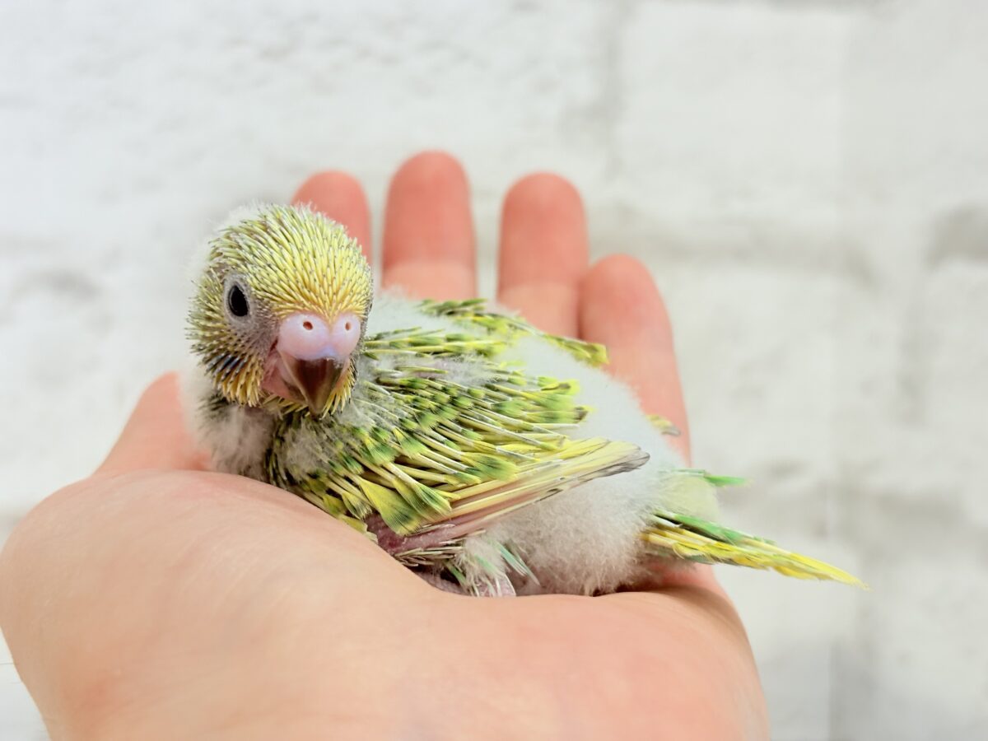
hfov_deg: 36.8
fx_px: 1484
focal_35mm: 52
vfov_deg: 28.0
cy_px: 370
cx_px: 494
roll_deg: +0.8
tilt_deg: -2.6
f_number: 1.6
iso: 32
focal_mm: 5.96
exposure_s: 1/50
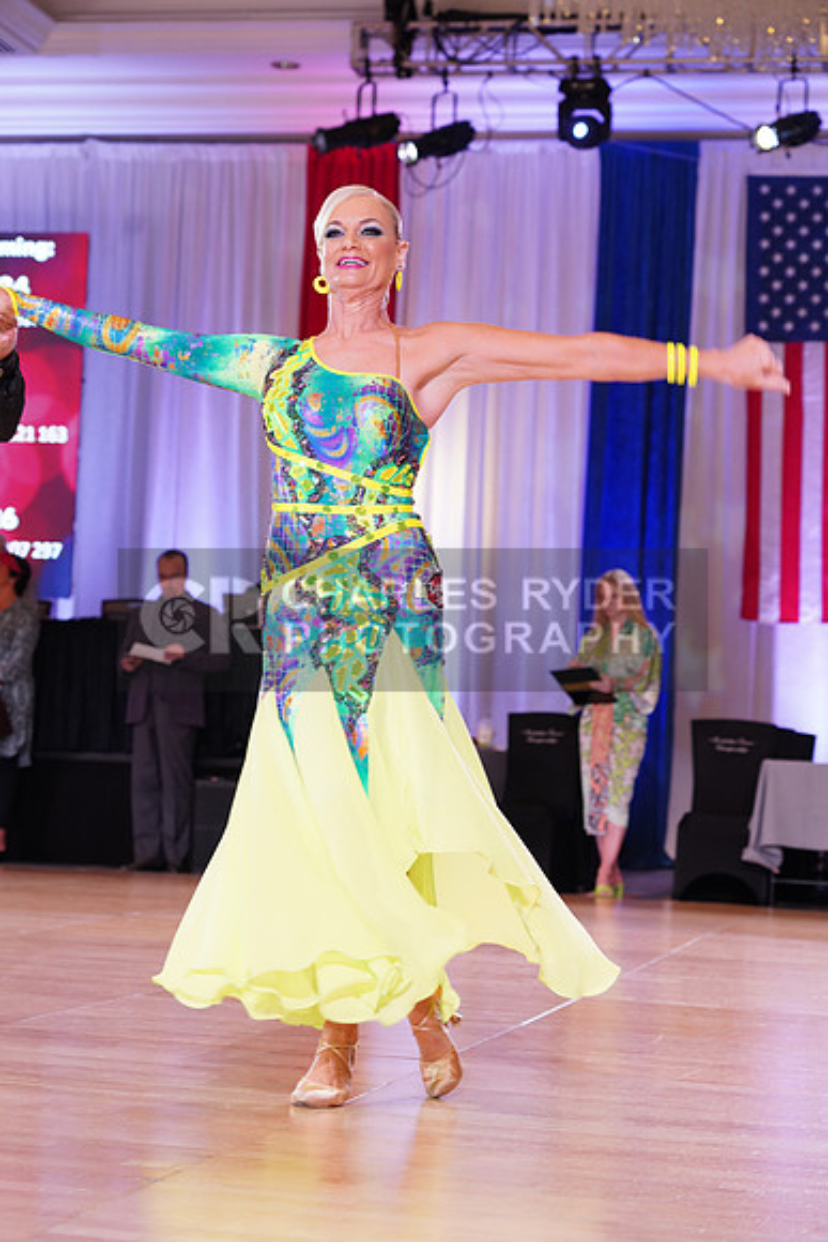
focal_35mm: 80
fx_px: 2758
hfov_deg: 17.1
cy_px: 621
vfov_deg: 25.4
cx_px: 414
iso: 1250
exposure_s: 1/125
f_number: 5
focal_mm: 80
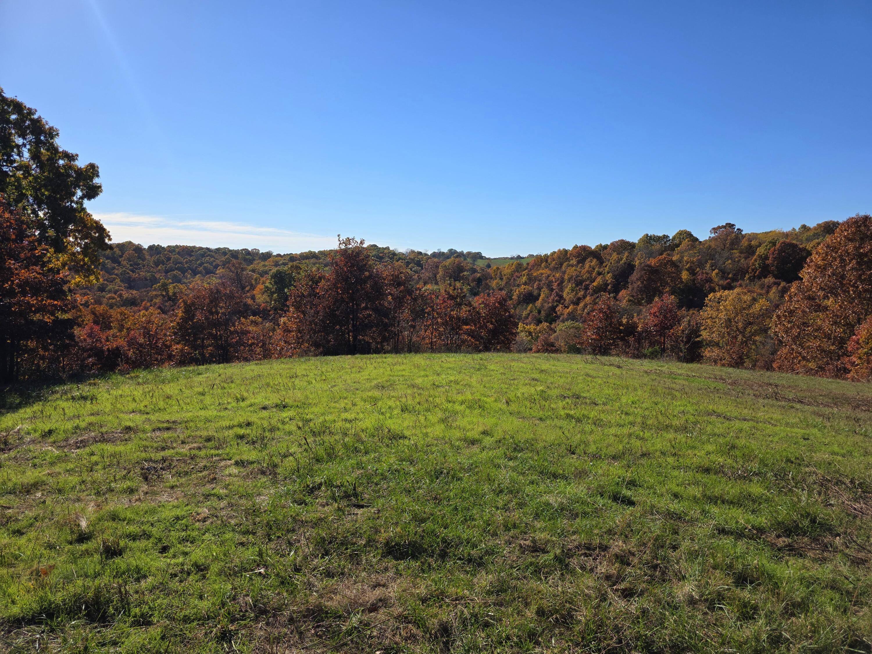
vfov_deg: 58.9
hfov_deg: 73.9
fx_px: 579
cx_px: 436
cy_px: 327
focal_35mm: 23
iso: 80
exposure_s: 1/10000
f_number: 1.7
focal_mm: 6.3
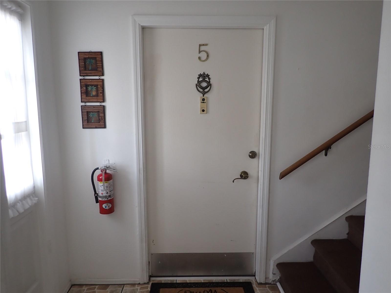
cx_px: 196
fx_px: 282
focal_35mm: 25
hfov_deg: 69.4
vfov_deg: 54.9
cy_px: 146
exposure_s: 1/125
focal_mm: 4.5
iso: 200
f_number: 2
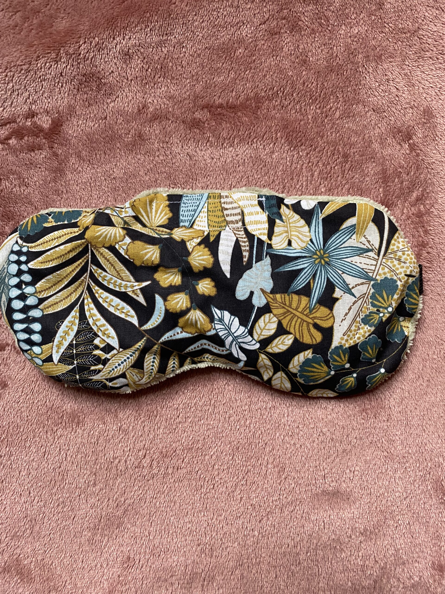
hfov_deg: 53.1
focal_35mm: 26
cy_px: 297
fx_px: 446
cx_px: 222
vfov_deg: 67.3
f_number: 1.8
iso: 200
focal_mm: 4.25
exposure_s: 1/60
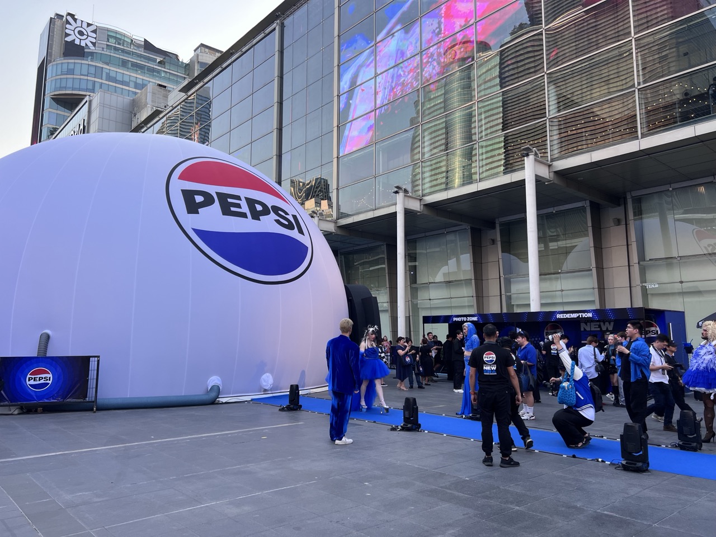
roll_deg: -0.2
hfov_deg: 67.3
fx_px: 538
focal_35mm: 26
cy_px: 268
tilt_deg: +7.9
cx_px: 358
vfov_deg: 53.1
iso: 50
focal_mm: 5.7
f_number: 1.5
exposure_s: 1/416
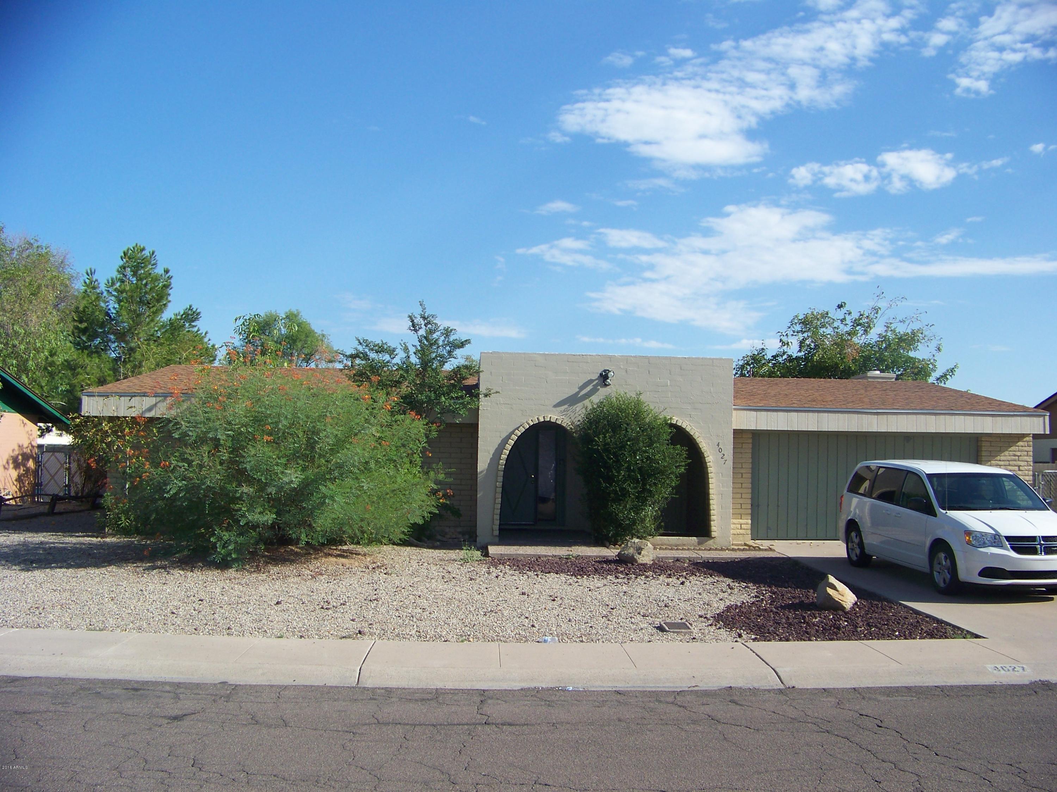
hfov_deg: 51.4
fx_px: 1099
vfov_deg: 39.7
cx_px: 528
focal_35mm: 36
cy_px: 396
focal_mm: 5.85
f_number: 2.8
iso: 64
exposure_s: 1/800
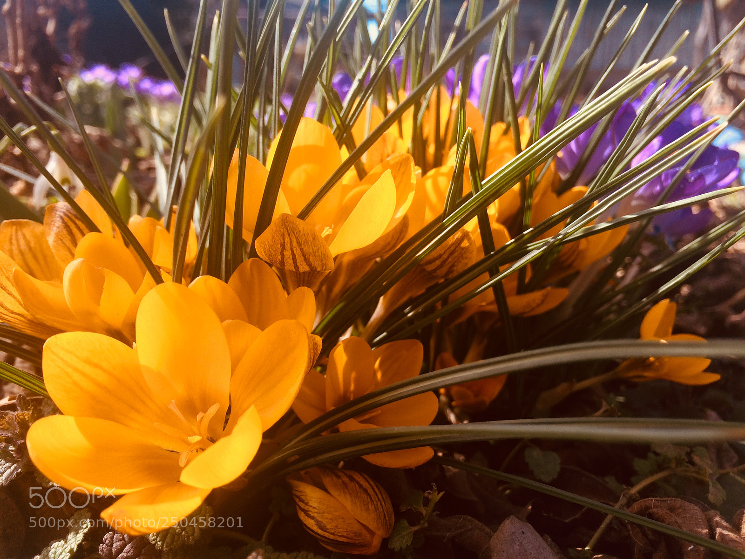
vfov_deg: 48.2
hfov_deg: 61.7
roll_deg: -1.7
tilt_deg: -15.3
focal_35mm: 29
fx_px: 624
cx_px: 372
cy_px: 280
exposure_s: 1/805
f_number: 2.2
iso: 32
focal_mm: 4.15
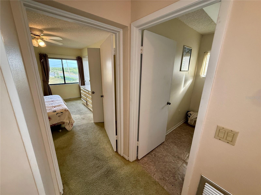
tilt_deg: -14.8
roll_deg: -0.7
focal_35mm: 14
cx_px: 130
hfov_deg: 102.1
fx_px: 106
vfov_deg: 85.7
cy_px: 98
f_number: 2.2
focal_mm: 2.22
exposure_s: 1/120
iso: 400
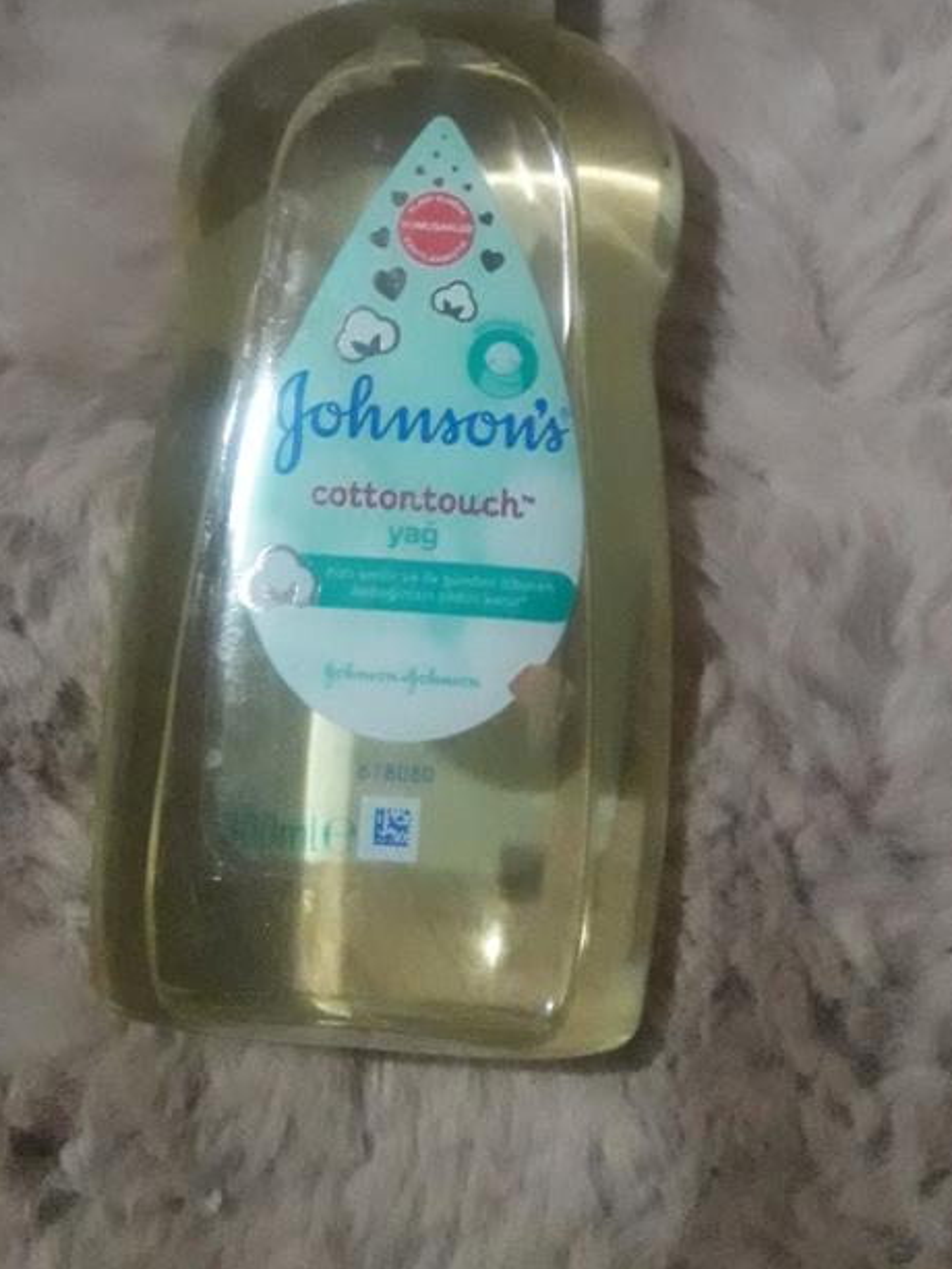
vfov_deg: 43.8
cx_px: 472
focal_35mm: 42
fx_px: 1540
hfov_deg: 34.4
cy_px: 368
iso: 800
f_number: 1.9
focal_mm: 3.7
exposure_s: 1/17
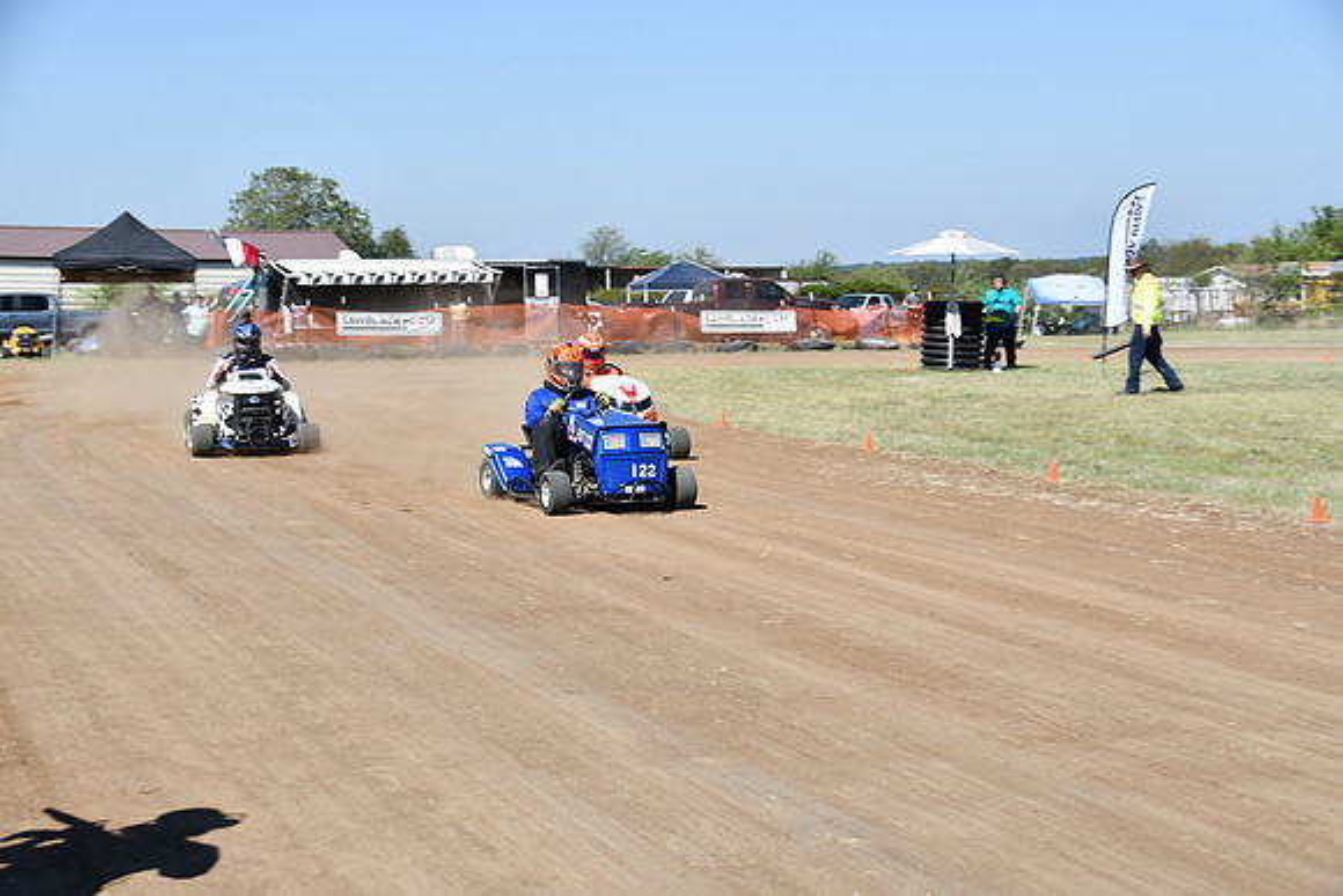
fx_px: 2463
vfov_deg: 20.6
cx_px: 672
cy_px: 448
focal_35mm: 66
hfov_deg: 30.5
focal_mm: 44
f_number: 8
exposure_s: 1/250
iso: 100
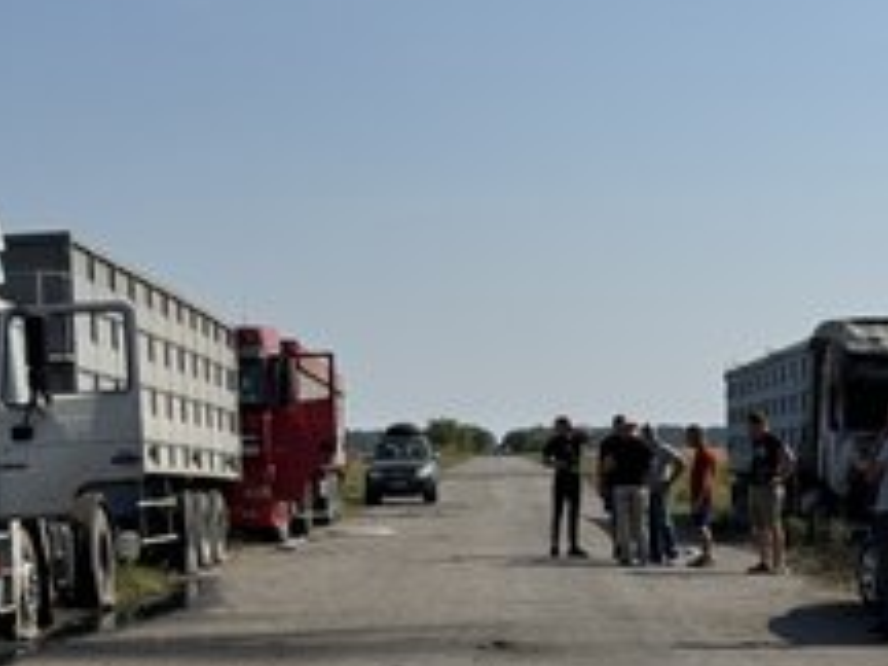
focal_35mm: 89
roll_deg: +0.6
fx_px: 2283
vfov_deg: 16.6
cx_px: 341
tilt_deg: +0.2
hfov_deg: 22.0
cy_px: 419
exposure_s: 1/7092
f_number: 1.78
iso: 80
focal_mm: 6.76
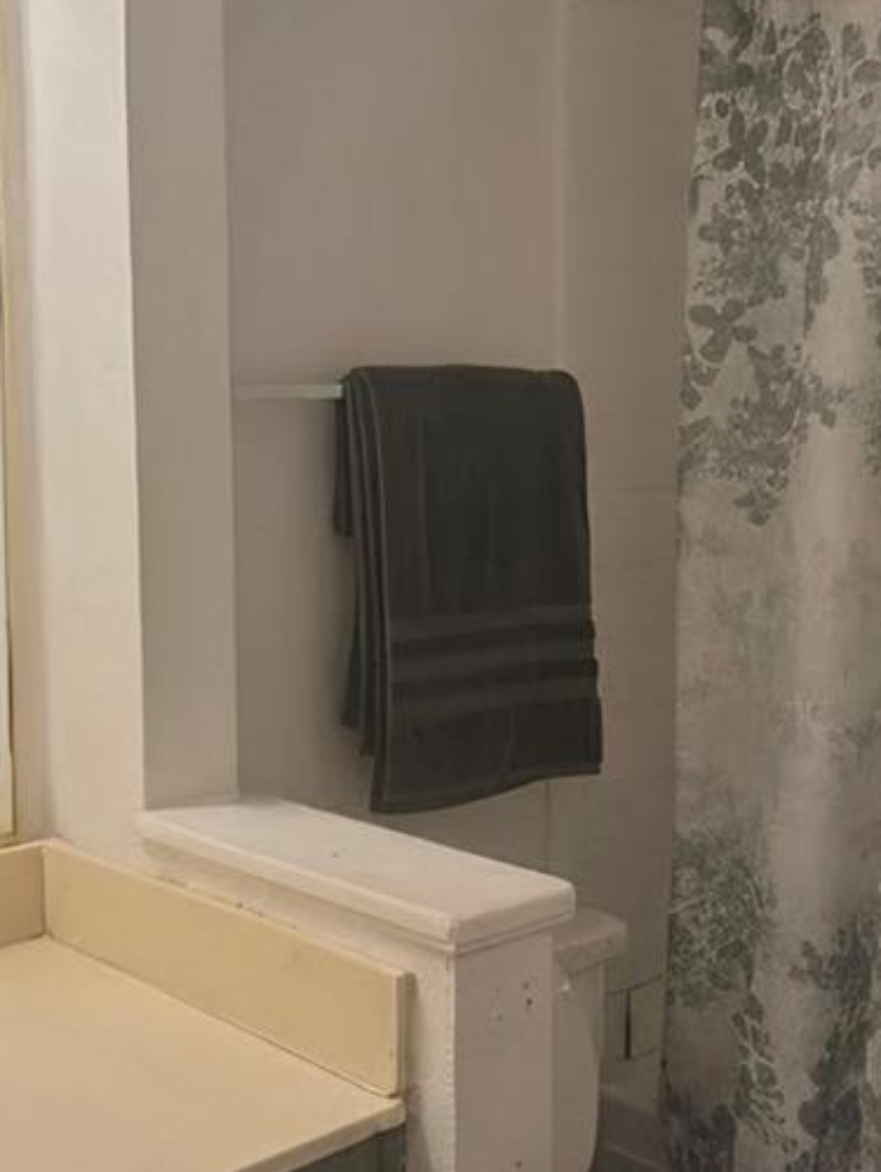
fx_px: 1356
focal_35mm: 40
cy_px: 481
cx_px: 374
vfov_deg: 46.6
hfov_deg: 35.9
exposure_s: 1/120
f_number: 2.2
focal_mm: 2.2
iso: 125
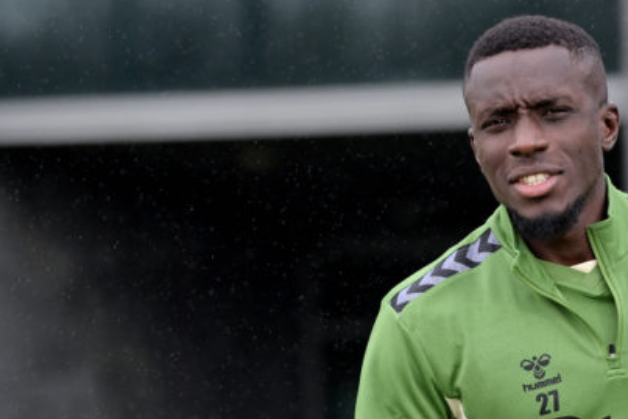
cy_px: 254
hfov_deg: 9.0
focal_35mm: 227
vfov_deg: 6.1
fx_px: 3961
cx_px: 567
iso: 640
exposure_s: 1/1250
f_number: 2.8
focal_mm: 122
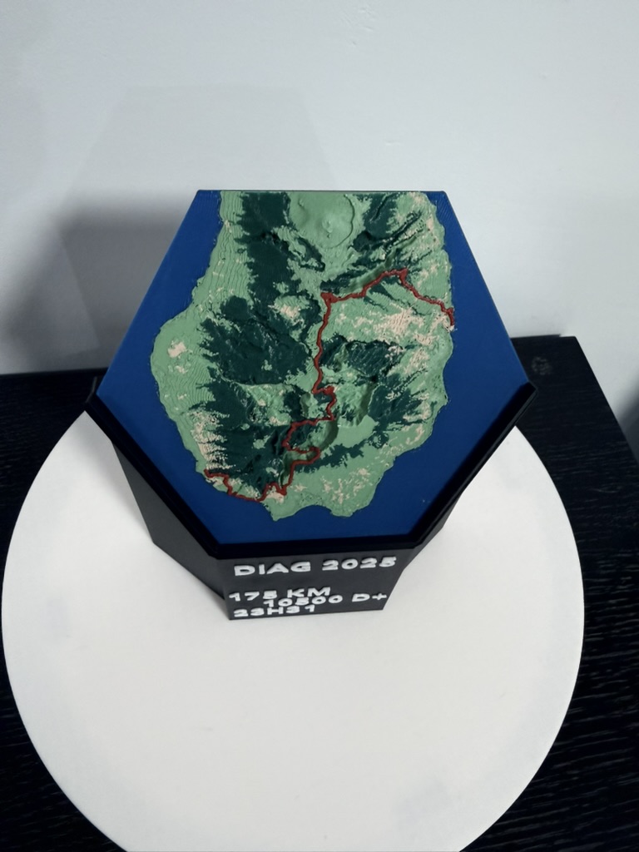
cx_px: 320
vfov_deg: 71.6
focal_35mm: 24
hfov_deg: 56.8
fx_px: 591
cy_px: 426
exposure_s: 1/60
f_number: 2.2
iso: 400
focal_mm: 2.22
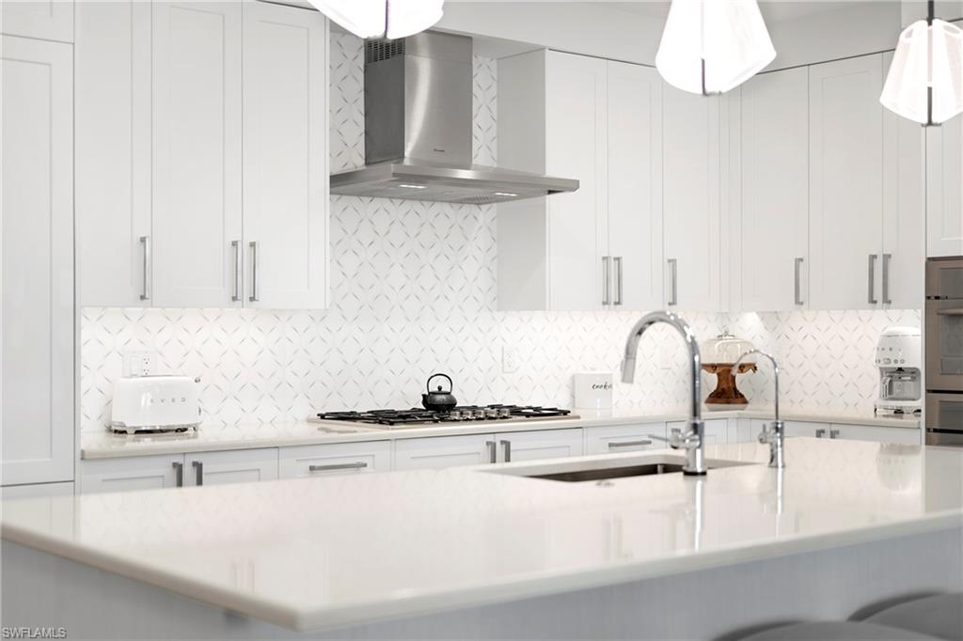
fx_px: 1337
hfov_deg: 39.6
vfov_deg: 27.0
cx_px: 482
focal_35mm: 50
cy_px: 320
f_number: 1.8
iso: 100
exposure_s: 1/125
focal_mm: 50
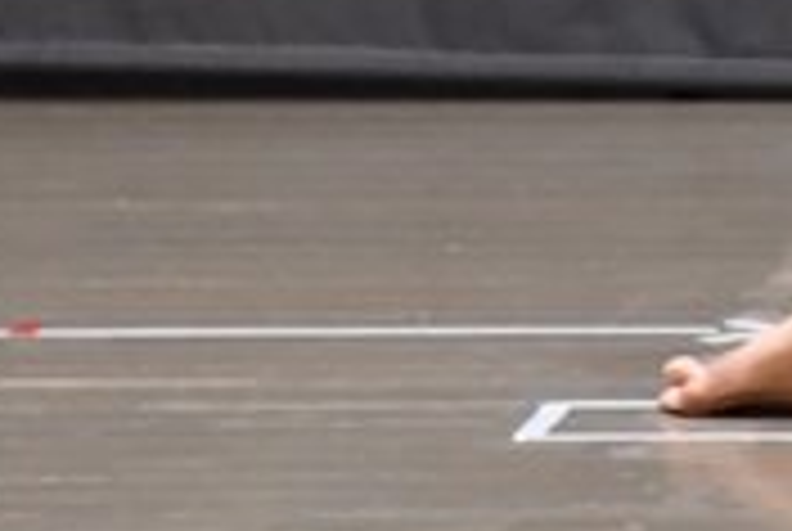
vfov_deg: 1.1
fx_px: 27590
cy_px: -562
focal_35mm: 1252
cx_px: 1424
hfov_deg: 1.6
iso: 6400
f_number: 5.6
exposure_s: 1/400
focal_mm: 190
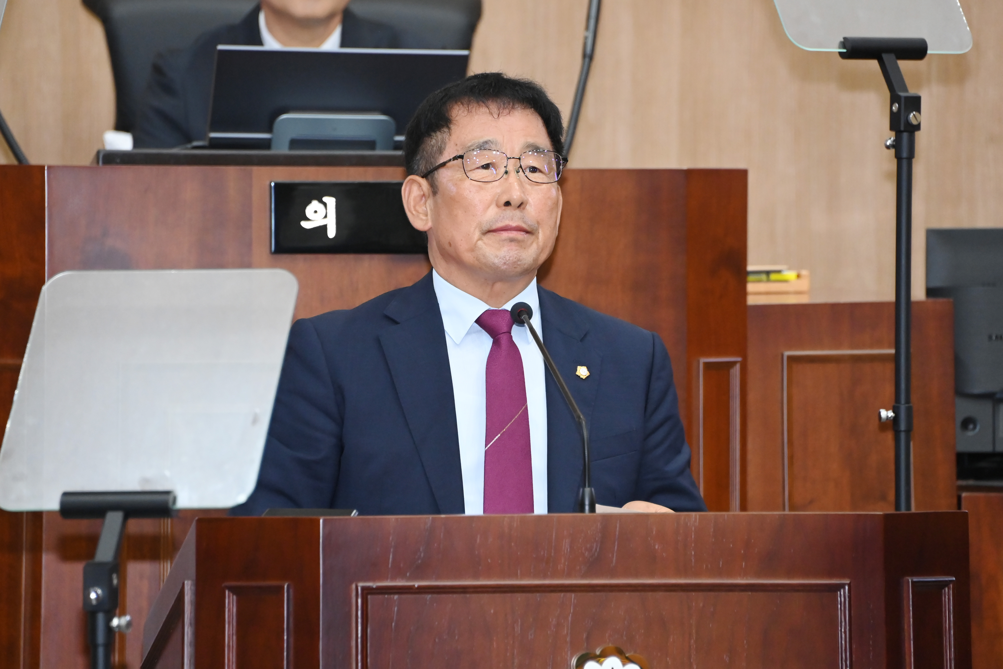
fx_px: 8358
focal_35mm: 300
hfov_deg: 6.9
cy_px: 334
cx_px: 502
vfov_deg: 4.6
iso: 6400
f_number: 6.3
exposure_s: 1/200
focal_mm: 300
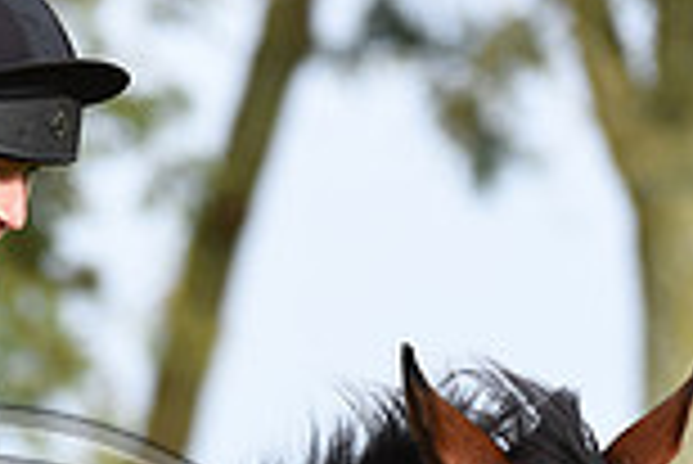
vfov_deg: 1.8
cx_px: -90
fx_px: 14489
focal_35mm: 752
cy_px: 806
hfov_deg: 2.7
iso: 900
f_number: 5
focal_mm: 200
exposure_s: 1/1250
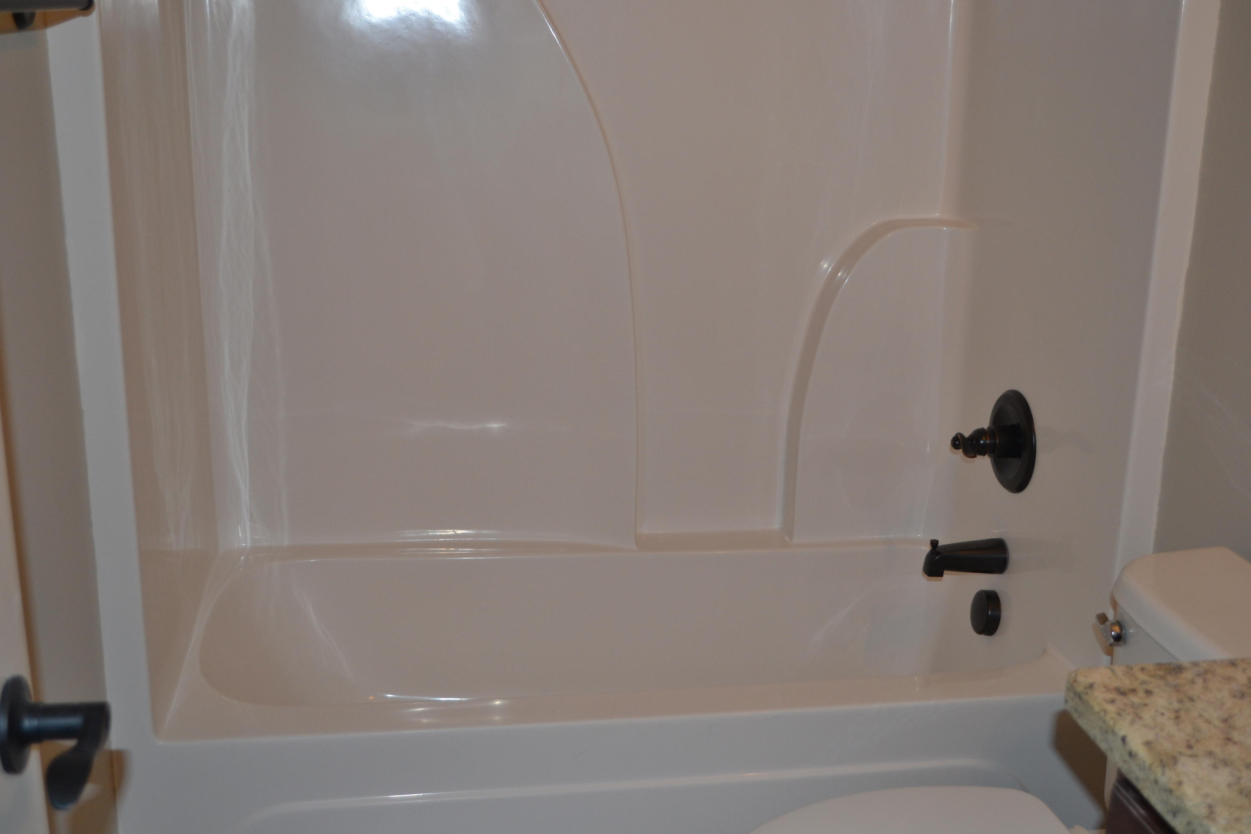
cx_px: 626
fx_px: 1355
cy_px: 417
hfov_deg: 49.6
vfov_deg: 34.2
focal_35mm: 39
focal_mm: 26
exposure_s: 1/60
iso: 400
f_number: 4.2
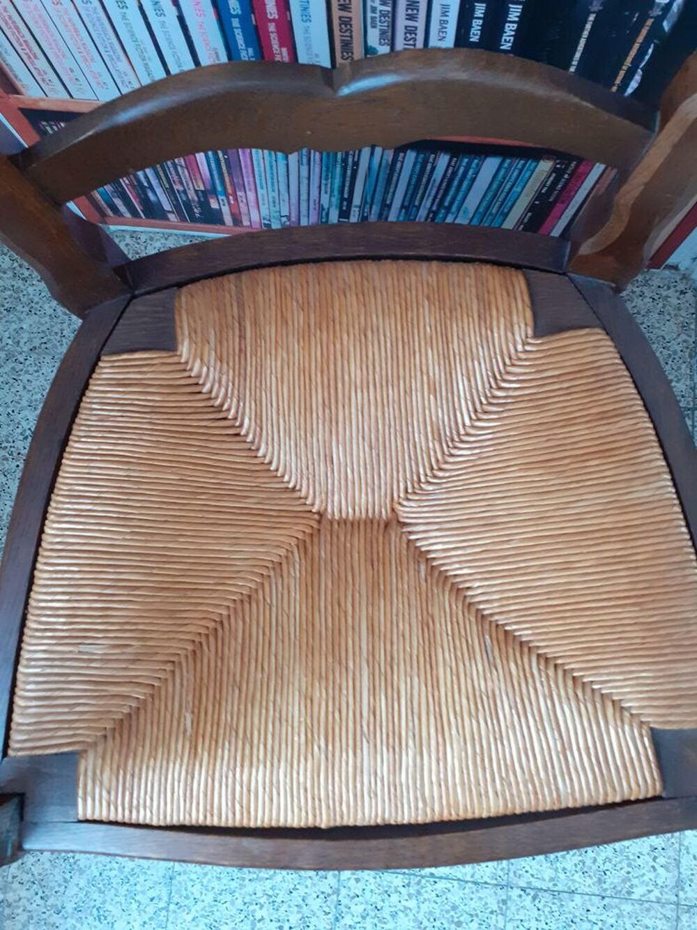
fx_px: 725
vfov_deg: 65.3
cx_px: 348
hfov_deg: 51.4
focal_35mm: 27
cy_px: 465
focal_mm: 3.6
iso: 250
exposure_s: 1/25
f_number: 1.9
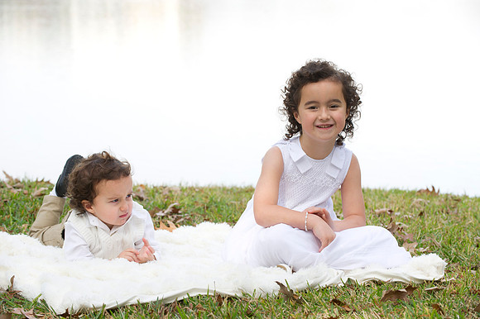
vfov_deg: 12.4
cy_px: 160
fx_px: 1466
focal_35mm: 110
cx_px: 240
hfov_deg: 18.6
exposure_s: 1/200
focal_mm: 110
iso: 200
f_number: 5.6
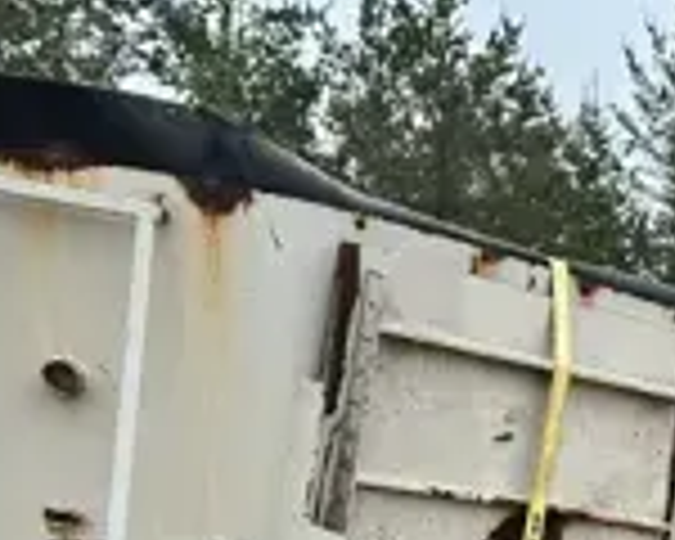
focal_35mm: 100
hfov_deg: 15.2
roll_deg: -1.5
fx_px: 1998
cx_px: 1372
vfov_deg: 13.9
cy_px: 932
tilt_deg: -7.4
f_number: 1.78
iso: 80
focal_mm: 6.86
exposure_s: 1/1473
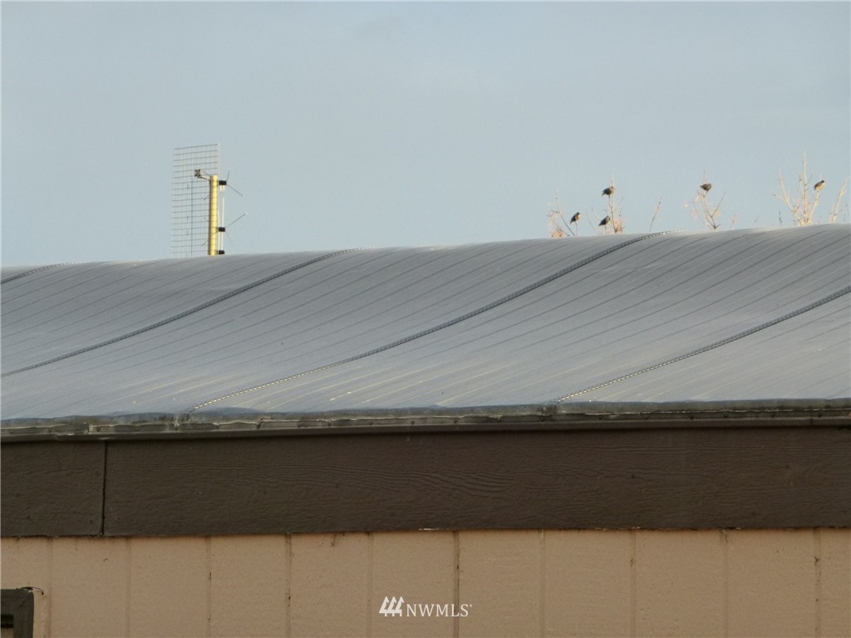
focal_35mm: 220
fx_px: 5408
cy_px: 319
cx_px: 426
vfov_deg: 6.8
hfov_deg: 9.0
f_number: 5.5
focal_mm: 35.6
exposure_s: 1/160
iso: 200
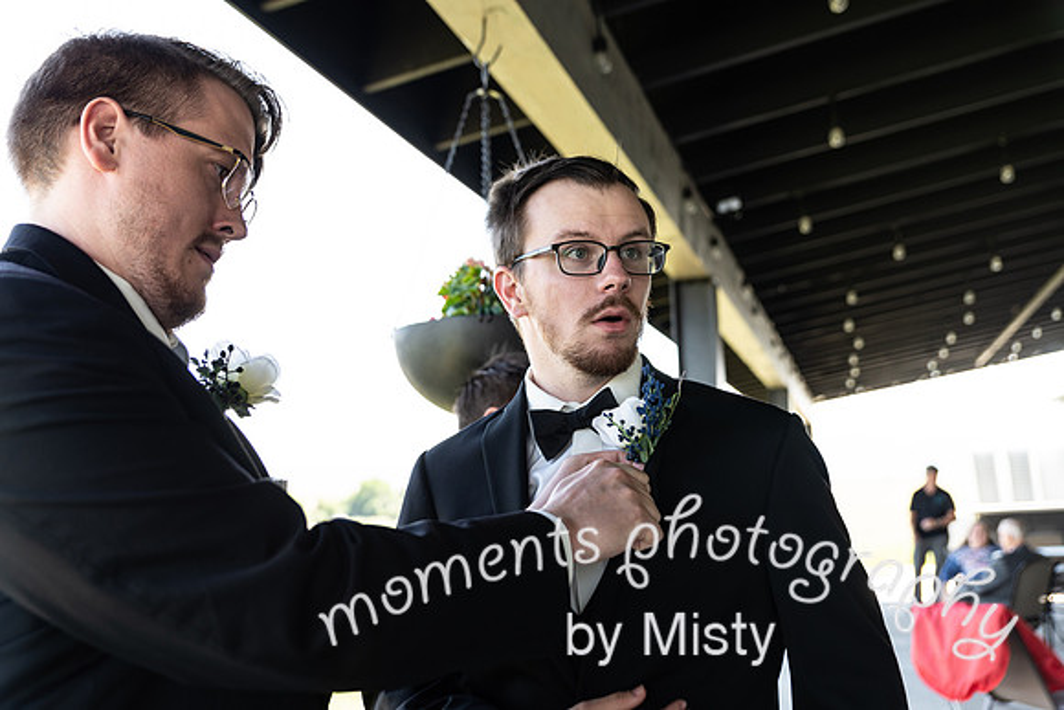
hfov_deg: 50.7
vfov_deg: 35.1
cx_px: 532
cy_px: 355
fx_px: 1123
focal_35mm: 38
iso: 50
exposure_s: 1/200
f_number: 3.2
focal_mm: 38
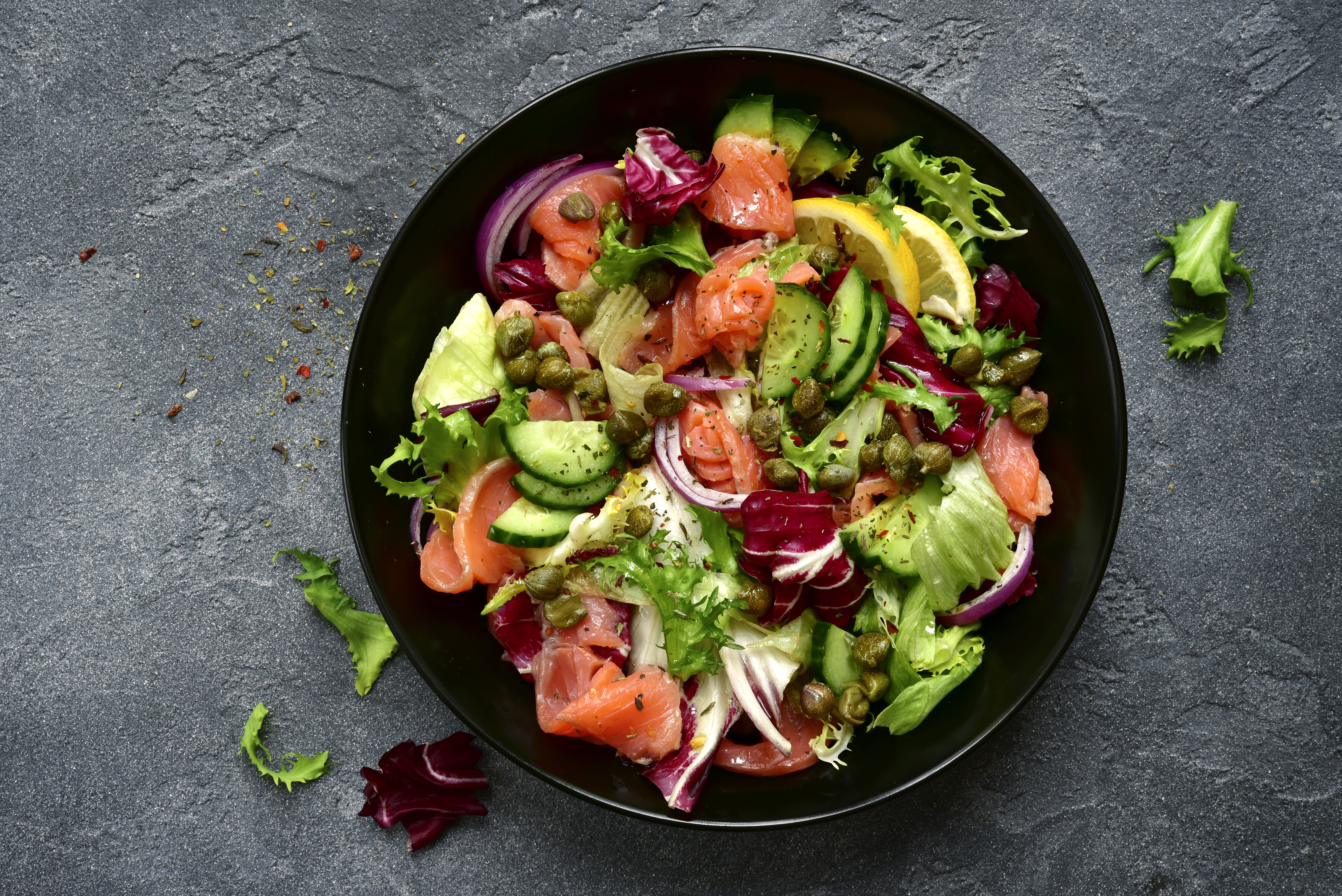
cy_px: 448
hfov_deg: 33.4
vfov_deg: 22.6
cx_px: 671
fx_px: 2237
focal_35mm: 60
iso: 400
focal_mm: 60
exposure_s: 1/3.33
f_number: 16
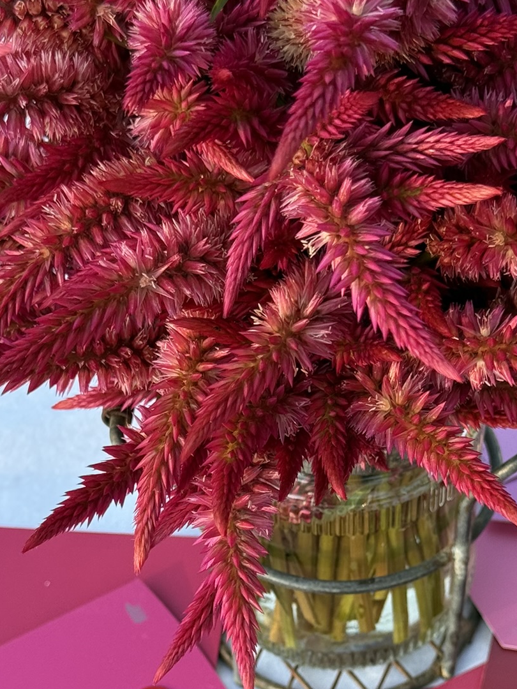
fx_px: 1812
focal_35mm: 91
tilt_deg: -51.8
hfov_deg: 16.2
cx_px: 335
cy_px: 506
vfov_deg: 21.4
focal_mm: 6.76
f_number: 1.78
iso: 100
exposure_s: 1/339
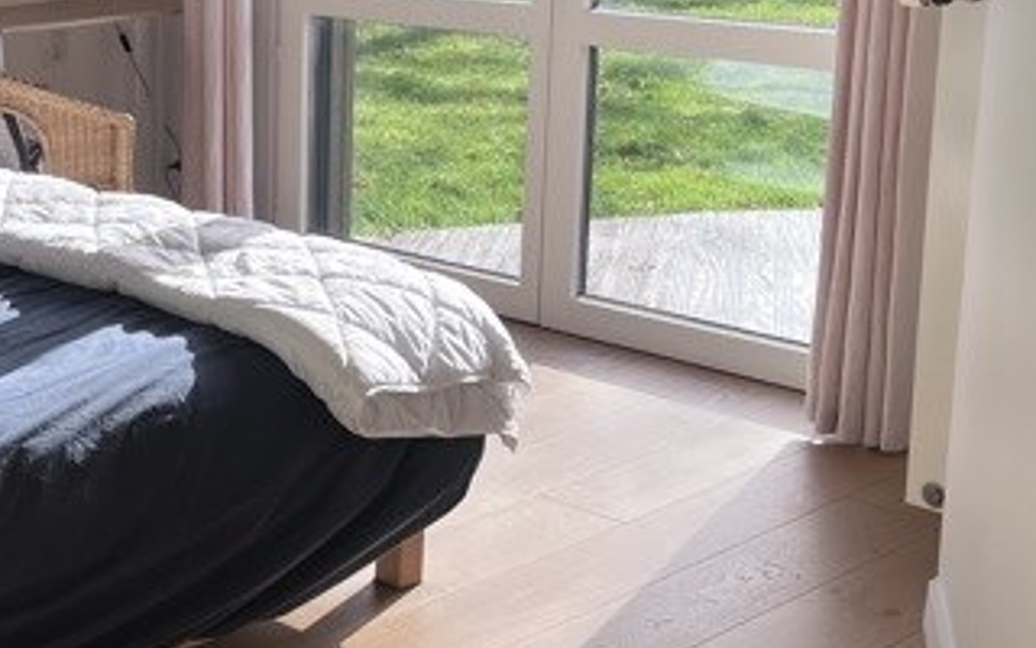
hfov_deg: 28.1
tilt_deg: -12.4
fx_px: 1948
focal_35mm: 69
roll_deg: +1.7
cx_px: 19
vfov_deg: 18.8
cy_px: 207
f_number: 1.6
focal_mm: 5.1
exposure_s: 1/552
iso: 50
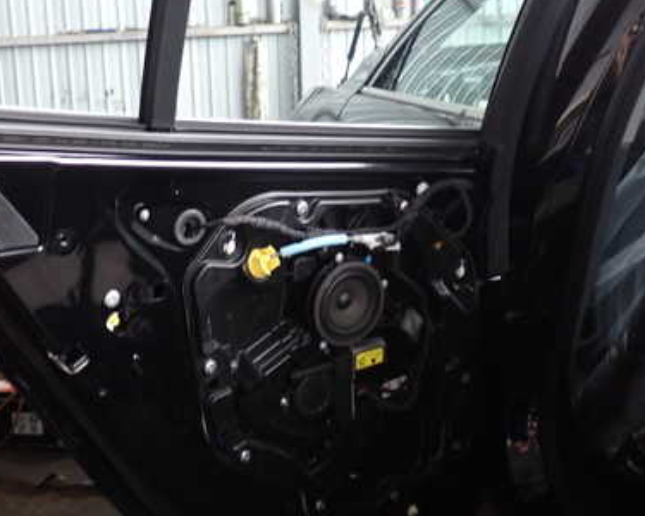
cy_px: 174
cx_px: 246
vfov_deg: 30.0
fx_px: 954
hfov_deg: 37.1
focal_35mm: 50
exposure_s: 1/30
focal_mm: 5.79
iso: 250
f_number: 2.4
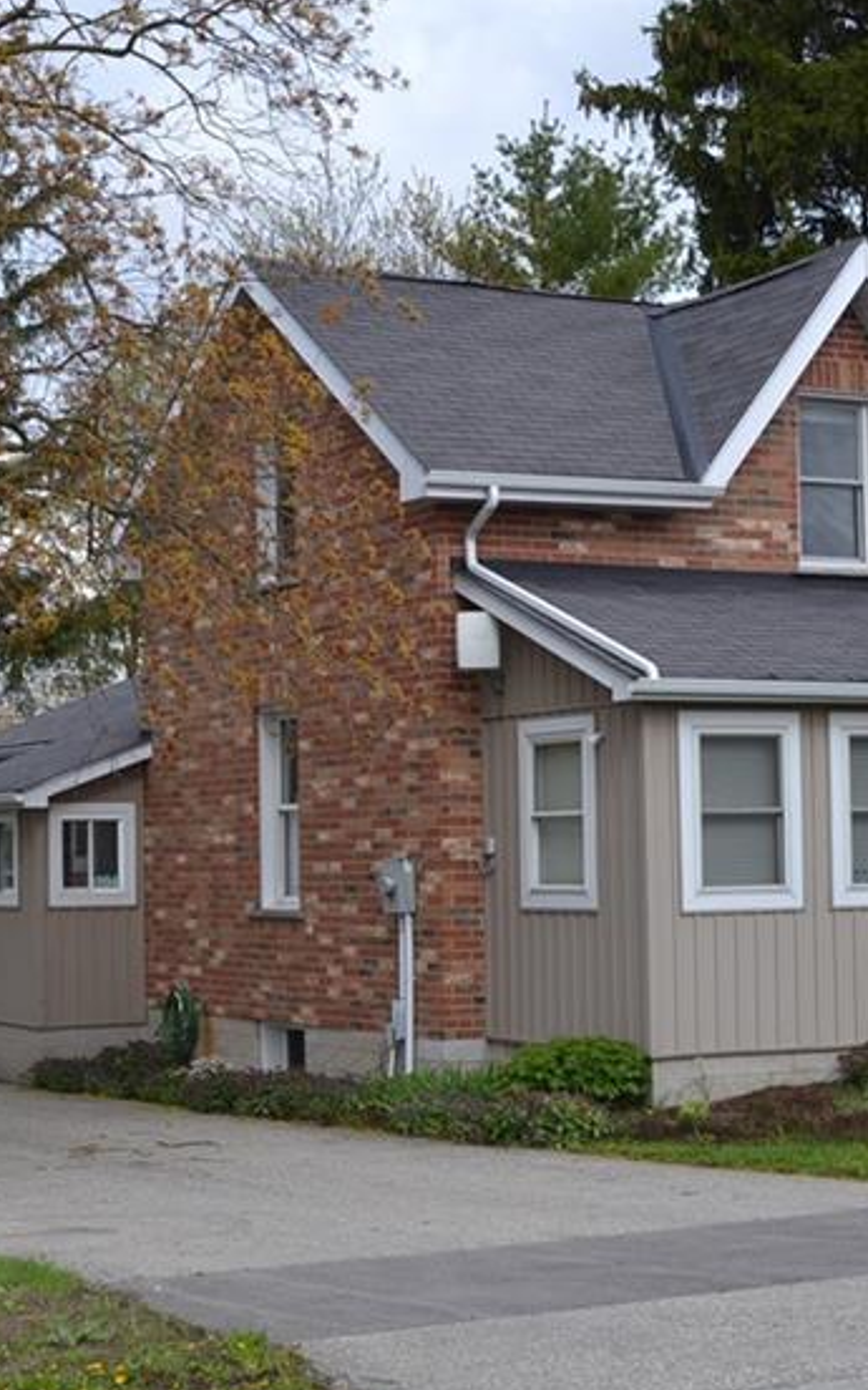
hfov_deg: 18.9
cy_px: 710
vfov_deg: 30.2
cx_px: 148
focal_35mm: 68
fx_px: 2574
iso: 100
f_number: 6.3
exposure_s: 1/160
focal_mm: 24
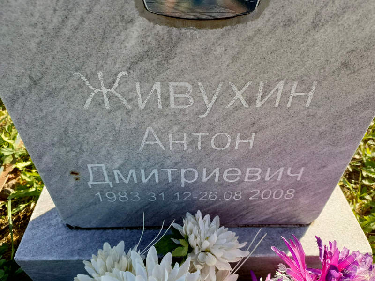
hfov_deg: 69.4
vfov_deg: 54.9
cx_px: 188
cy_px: 140
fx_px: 271
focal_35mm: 25
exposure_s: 1/326
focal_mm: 4.76
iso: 112
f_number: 1.69
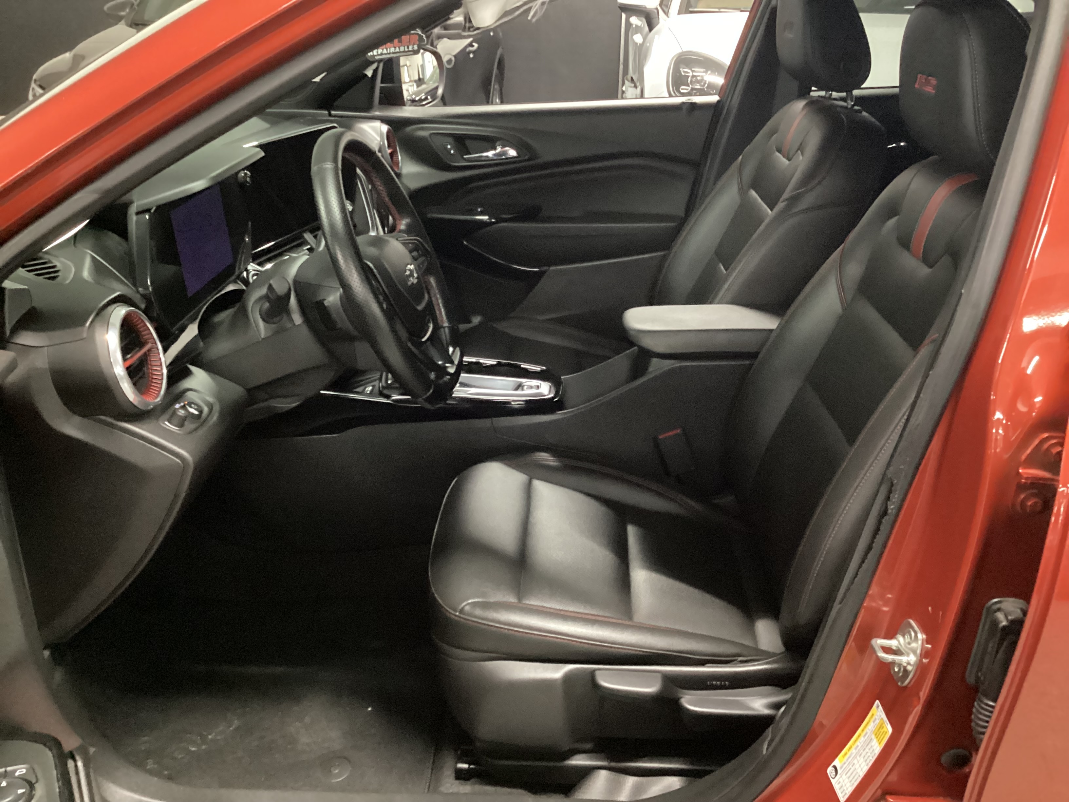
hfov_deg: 58.4
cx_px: 534
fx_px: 957
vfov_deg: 45.4
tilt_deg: -25.4
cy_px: 401
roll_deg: -1.3
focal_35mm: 31
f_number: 2.4
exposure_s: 1/17
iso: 640
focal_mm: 3.3
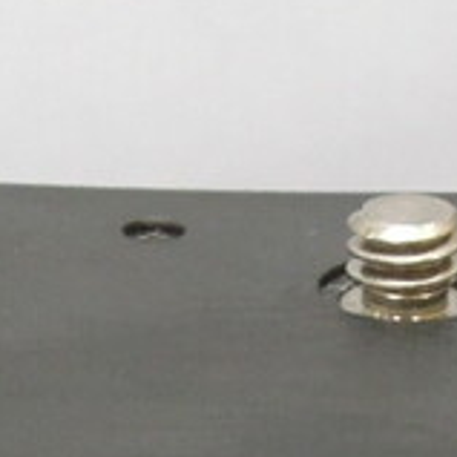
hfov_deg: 6.5
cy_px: 862
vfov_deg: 6.4
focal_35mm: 267
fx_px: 3988
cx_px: 14
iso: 400
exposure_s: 1/20
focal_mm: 7.2
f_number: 3.7
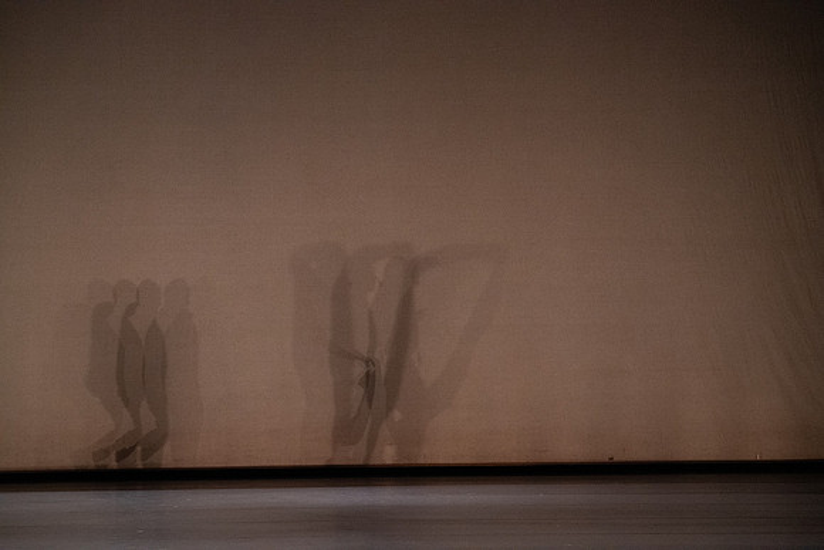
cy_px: 275
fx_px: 3091
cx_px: 412
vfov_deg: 10.2
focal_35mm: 135
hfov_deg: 15.2
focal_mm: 135
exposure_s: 1/500
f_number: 6.3
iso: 12800
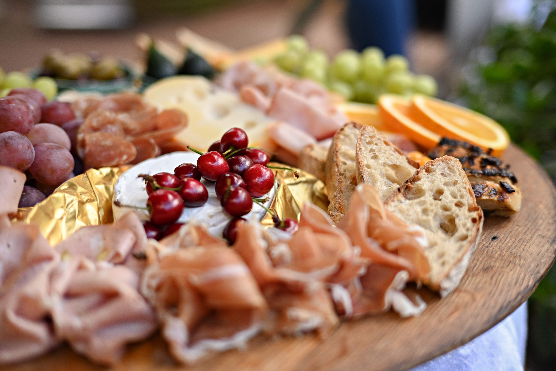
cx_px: 278
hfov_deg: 48.5
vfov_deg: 33.4
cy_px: 186
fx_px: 618
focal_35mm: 40
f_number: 2
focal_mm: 40
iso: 250
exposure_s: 1/640
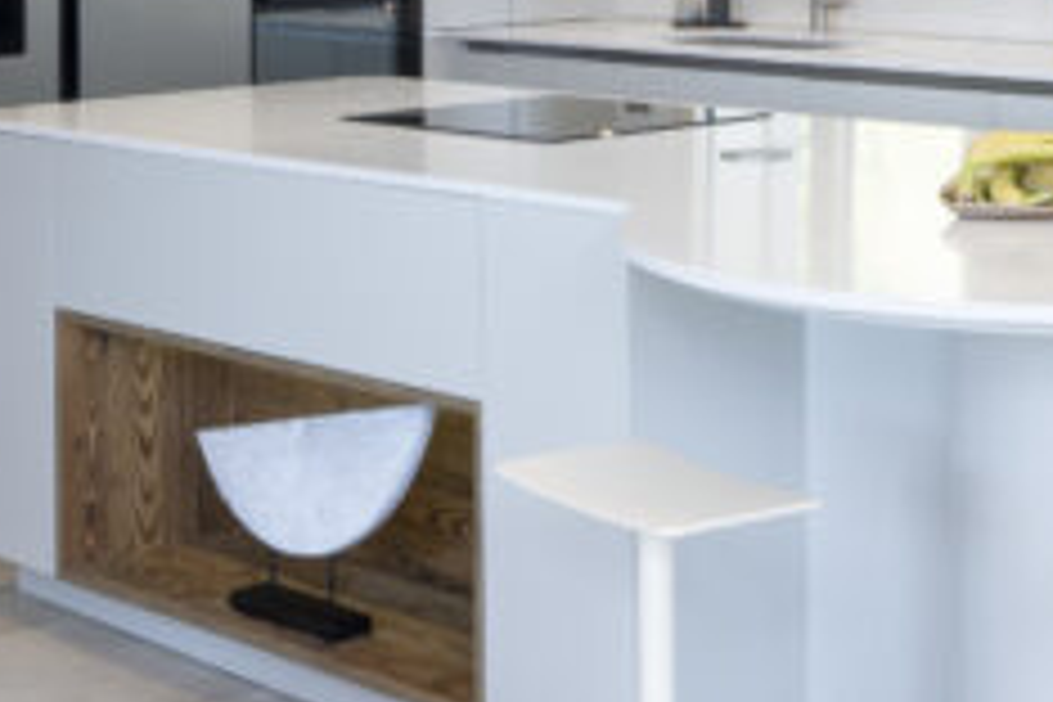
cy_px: -151
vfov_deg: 15.4
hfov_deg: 23.3
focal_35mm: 85
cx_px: 936
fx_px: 2491
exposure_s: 1/4
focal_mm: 19.5
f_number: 16
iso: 200
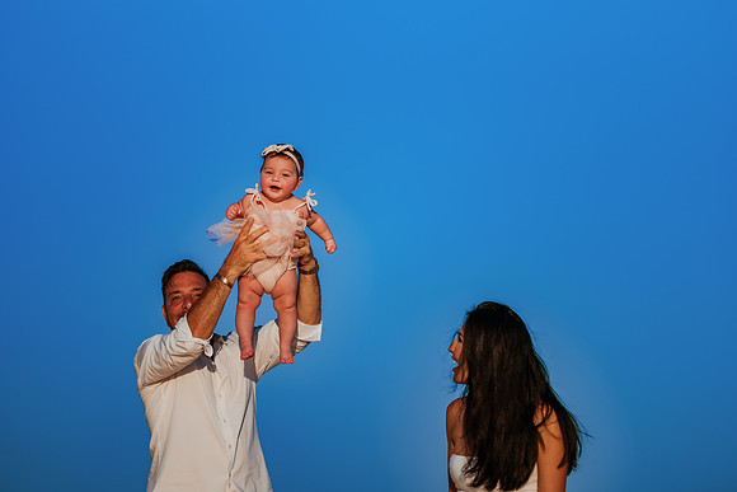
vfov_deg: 10.2
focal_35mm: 135
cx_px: 368
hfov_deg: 15.2
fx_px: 2764
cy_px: 246
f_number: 1.8
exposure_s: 1/8000
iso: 100
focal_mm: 135
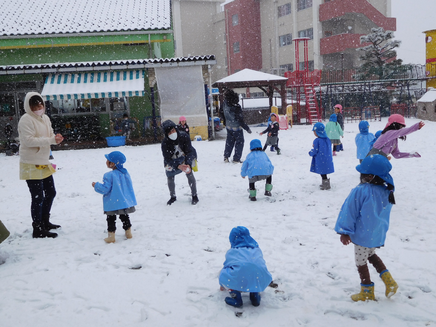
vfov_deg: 40.7
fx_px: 441
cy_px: 164
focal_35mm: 35
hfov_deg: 52.6
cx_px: 218
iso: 125
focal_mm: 6.2
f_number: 3.8
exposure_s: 1/800
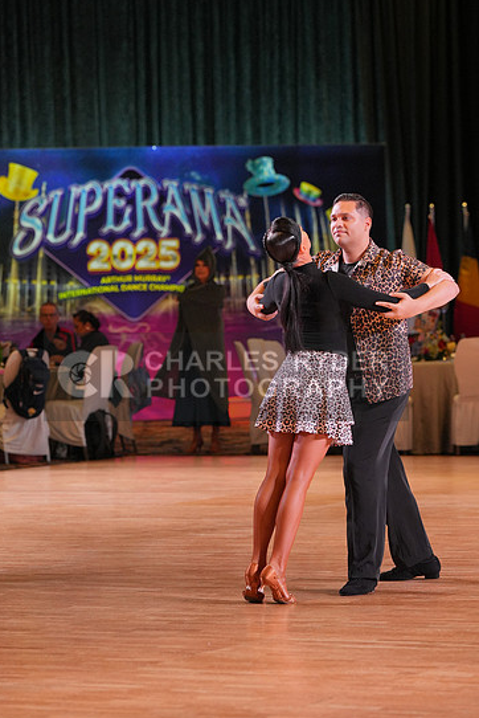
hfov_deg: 8.2
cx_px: 227
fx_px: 3329
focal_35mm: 167
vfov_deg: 12.3
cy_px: 378
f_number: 4.5
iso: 2500
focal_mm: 156
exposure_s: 1/400
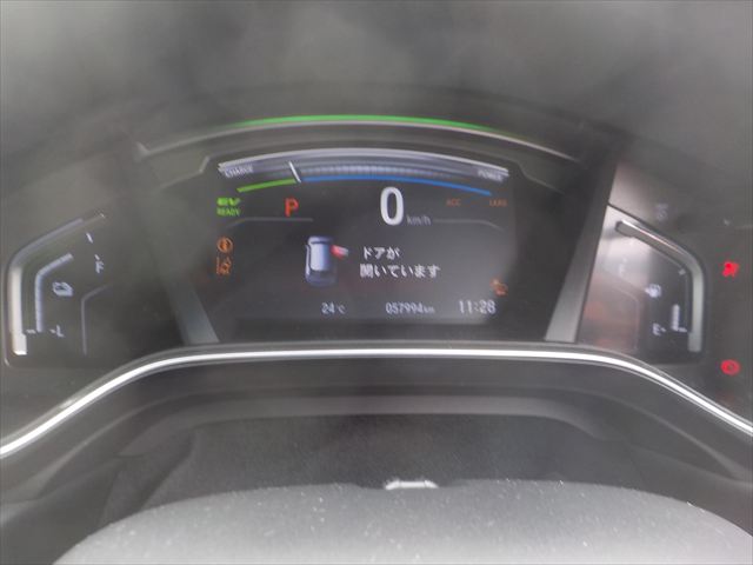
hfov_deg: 60.0
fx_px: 653
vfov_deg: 46.8
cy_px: 282
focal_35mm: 30
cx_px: 376
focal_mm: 4.1
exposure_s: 1/40
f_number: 3.3
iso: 125
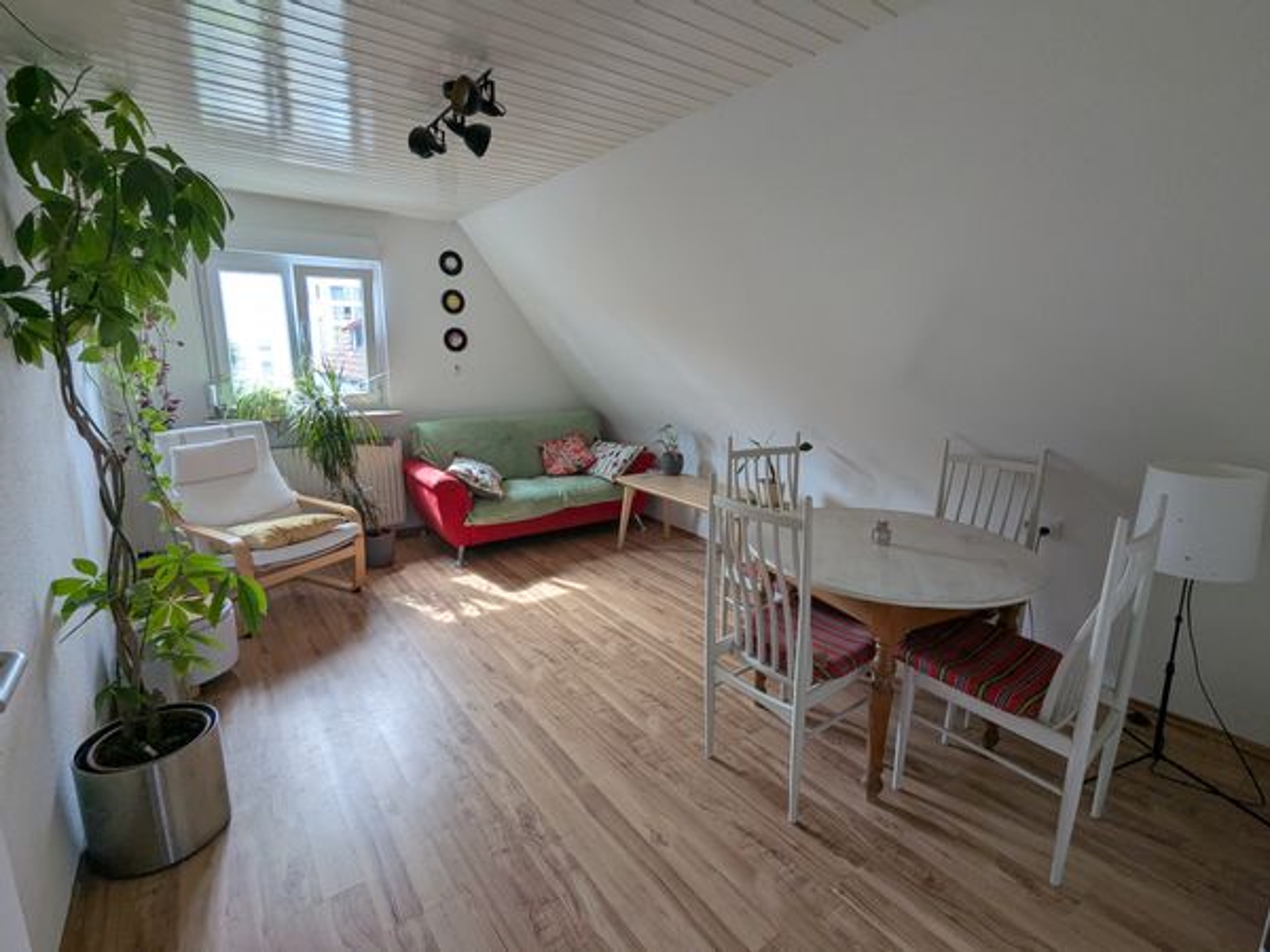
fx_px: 587
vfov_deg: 78.1
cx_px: 635
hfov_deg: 94.5
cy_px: 476
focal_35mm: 16
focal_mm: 2.35
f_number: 2.2
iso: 72
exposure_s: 1/100
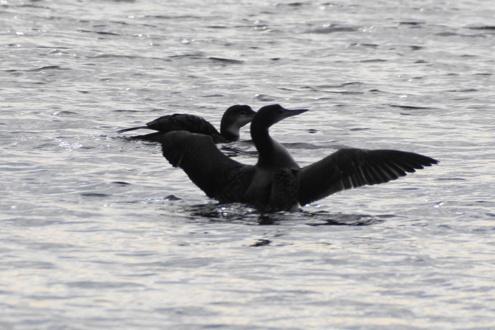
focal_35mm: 375
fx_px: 5154
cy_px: 165
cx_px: 248
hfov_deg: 5.5
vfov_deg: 3.7
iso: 100
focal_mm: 250
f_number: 6.3
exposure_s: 1/400
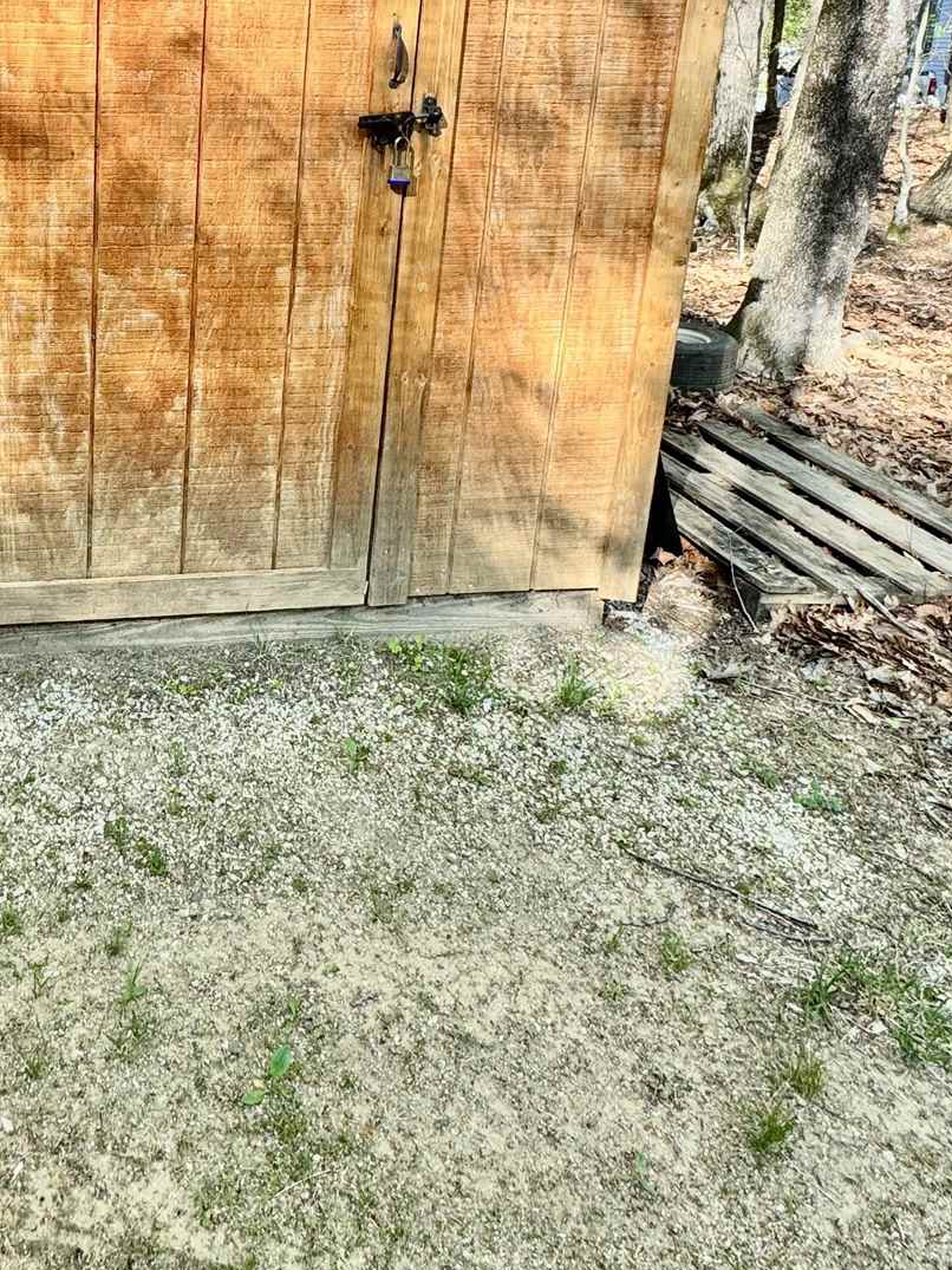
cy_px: 320
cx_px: 151
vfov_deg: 57.0
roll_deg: -2.3
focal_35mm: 30
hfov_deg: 43.9
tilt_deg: -14.6
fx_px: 1100
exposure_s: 1/260
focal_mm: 2.22
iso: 40
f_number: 2.2
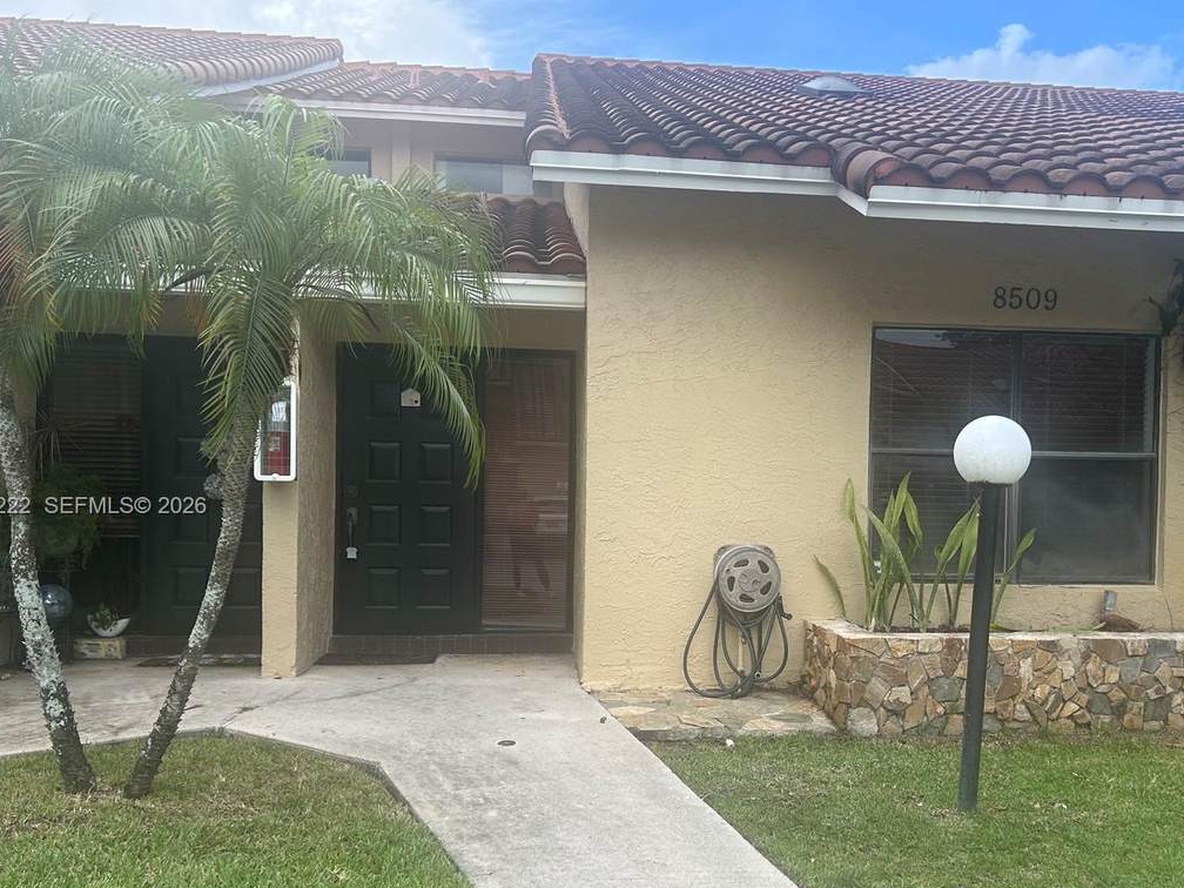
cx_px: 666
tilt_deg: -1.5
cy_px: 507
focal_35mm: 33
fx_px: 1129
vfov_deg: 42.8
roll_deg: +0.0
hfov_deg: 55.2
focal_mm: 5.7
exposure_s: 1/859
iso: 50
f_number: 1.5
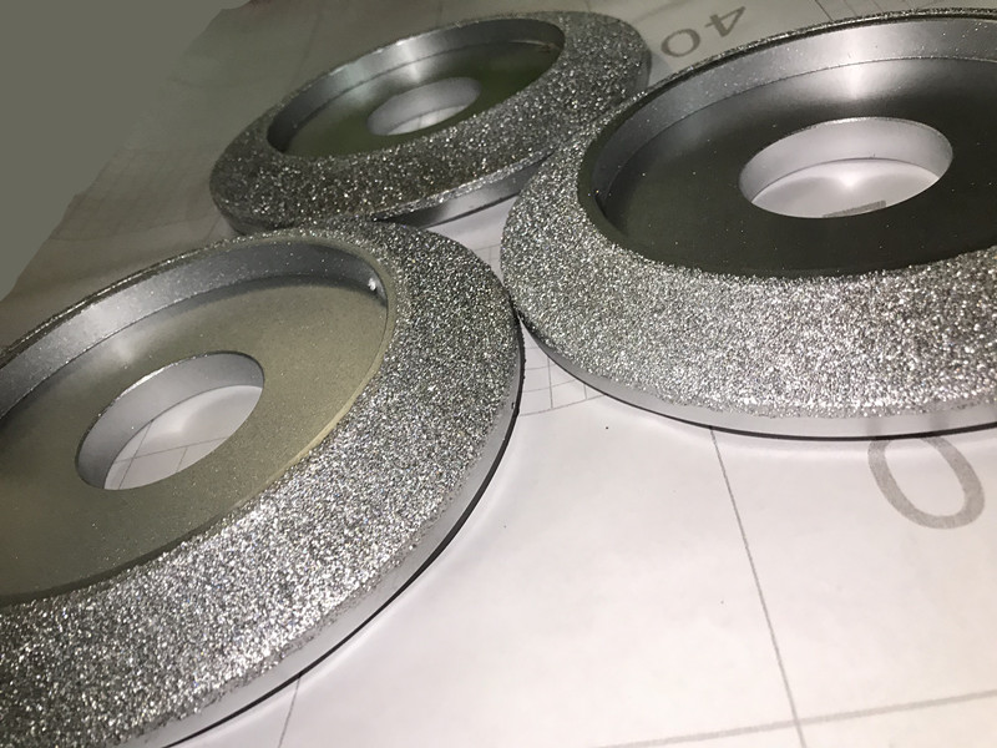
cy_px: 374
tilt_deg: -37.4
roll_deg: +20.0
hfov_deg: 63.4
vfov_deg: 49.7
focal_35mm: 28
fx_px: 806
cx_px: 498
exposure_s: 1/25
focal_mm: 3.99
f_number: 1.8
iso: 40
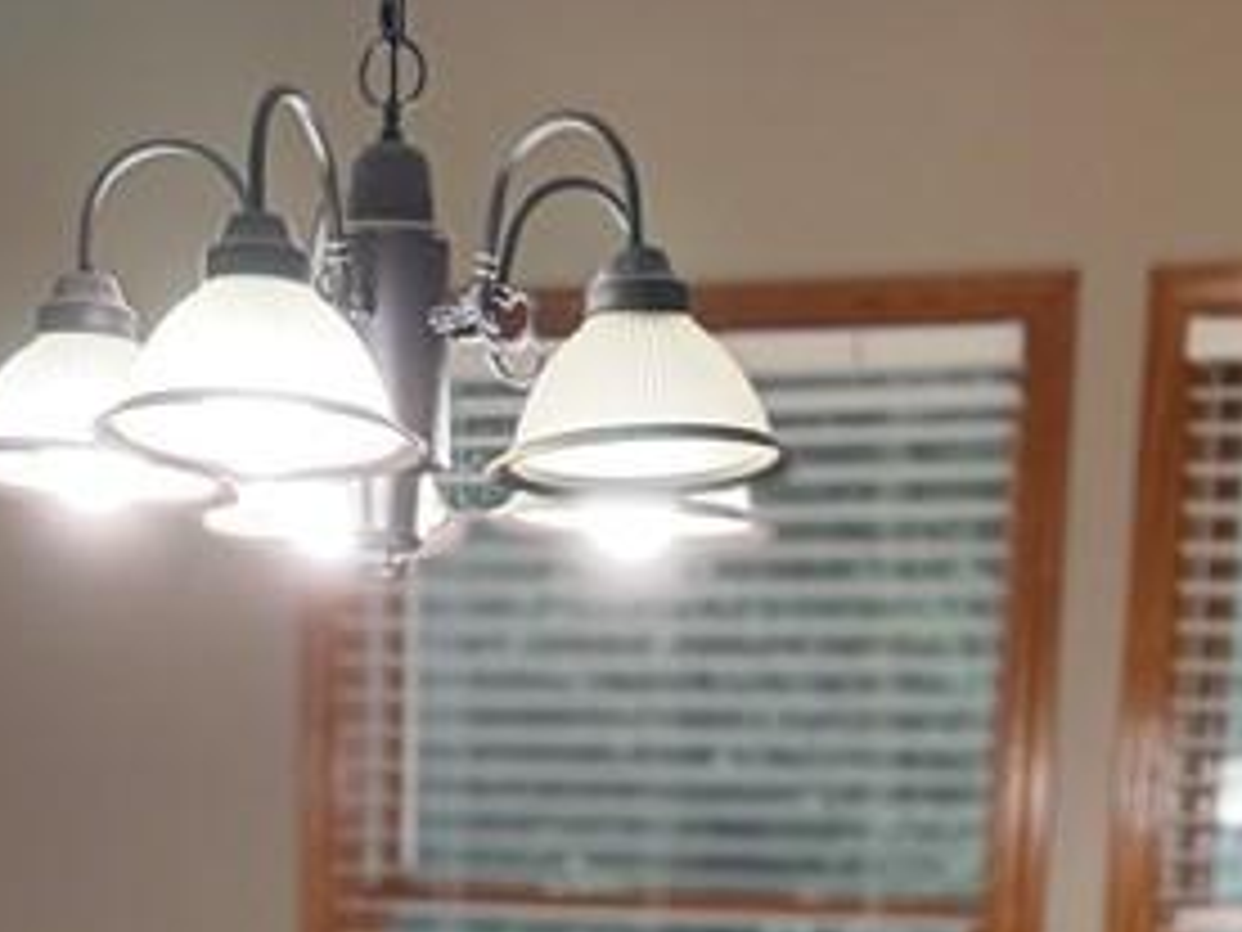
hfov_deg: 22.0
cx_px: 670
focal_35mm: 89
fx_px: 3193
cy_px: 1603
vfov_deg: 14.8
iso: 250
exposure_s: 1/60
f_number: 1.78
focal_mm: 6.76
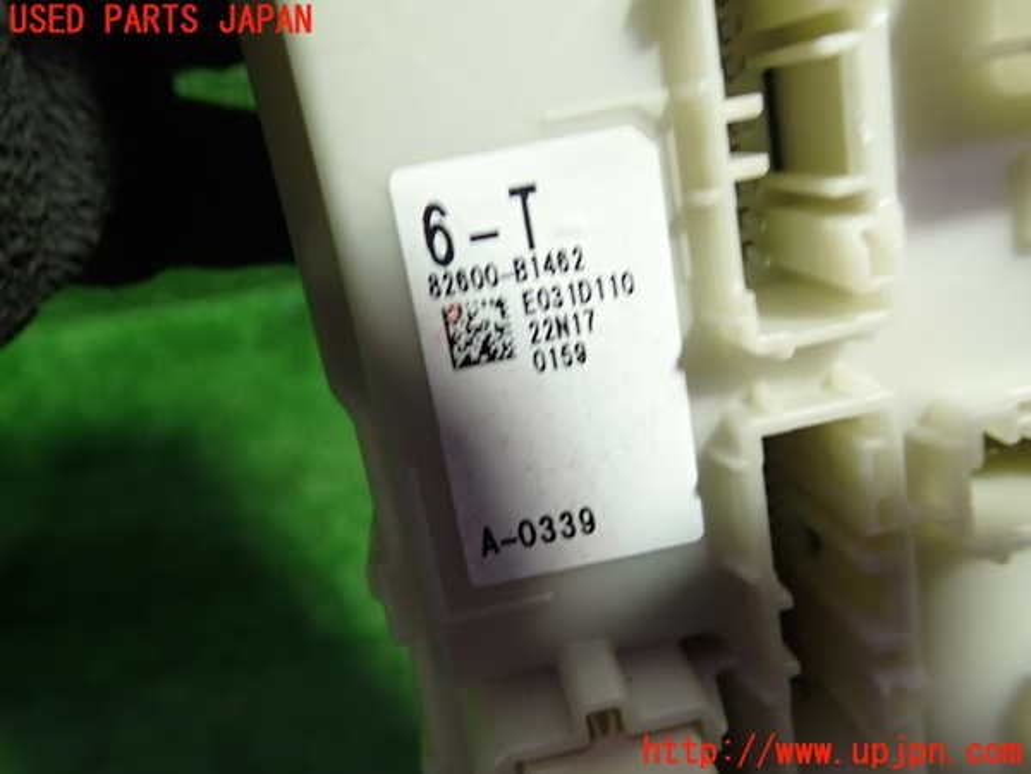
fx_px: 894
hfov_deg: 60.0
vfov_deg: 46.8
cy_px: 387
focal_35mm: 30
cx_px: 516
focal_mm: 5.4
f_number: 2.3
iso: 250
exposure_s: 1/30
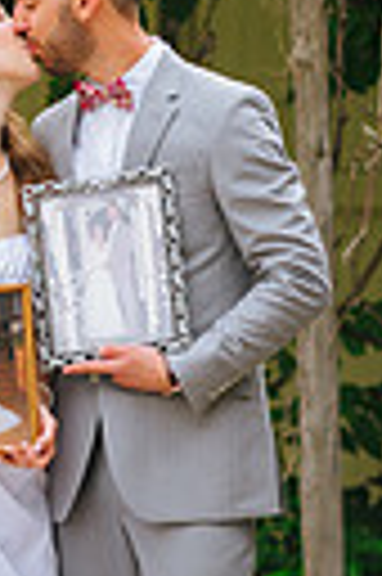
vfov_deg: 6.9
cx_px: -198
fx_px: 4772
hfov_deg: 4.6
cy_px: 184
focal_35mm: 299
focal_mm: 85
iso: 200
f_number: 2
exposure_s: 1/1600
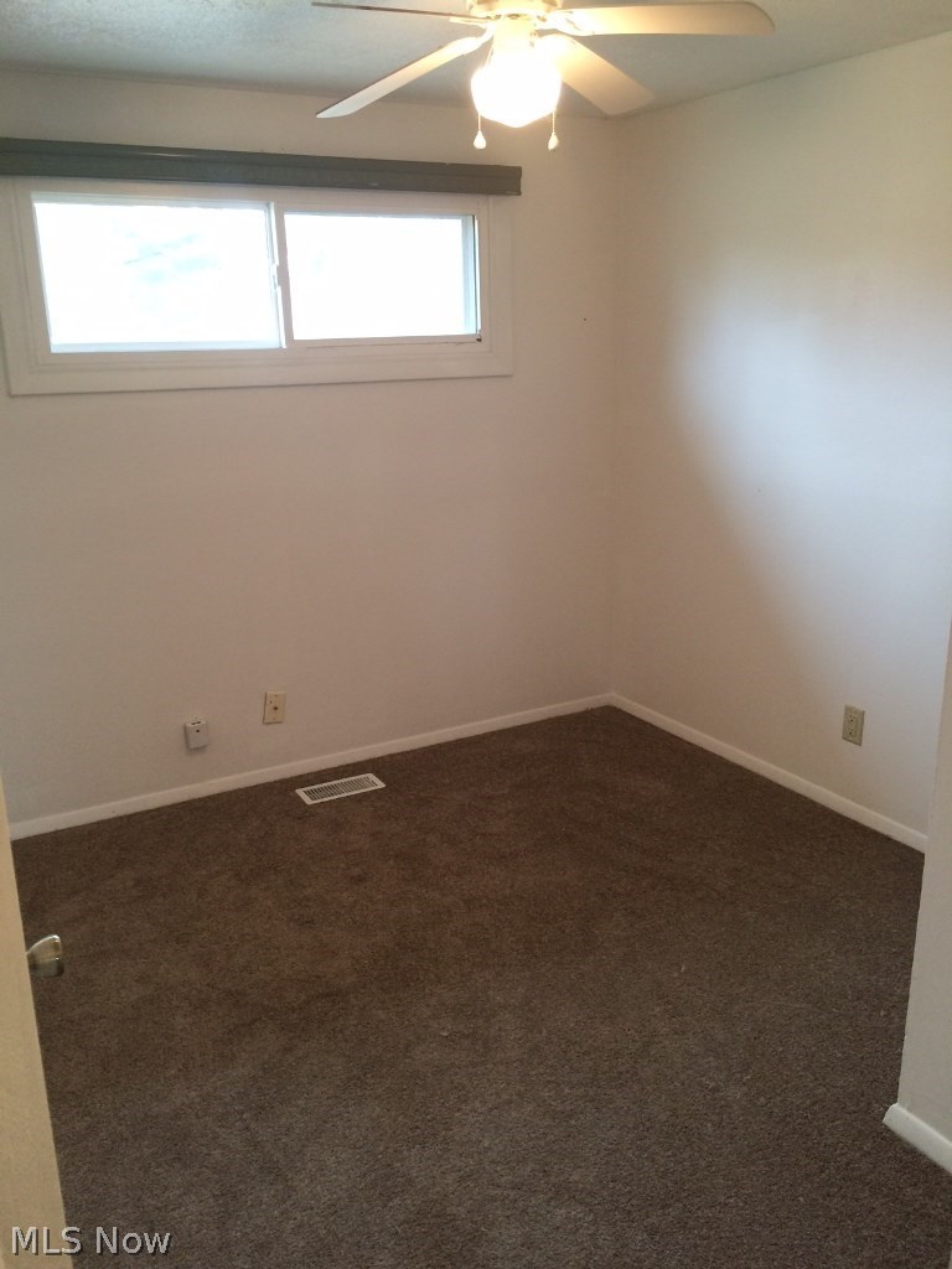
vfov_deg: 61.7
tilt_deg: -16.6
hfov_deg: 48.2
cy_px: 634
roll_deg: +1.0
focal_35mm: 29
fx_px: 1063
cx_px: 476
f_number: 2.2
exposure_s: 1/30
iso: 80
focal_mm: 4.15
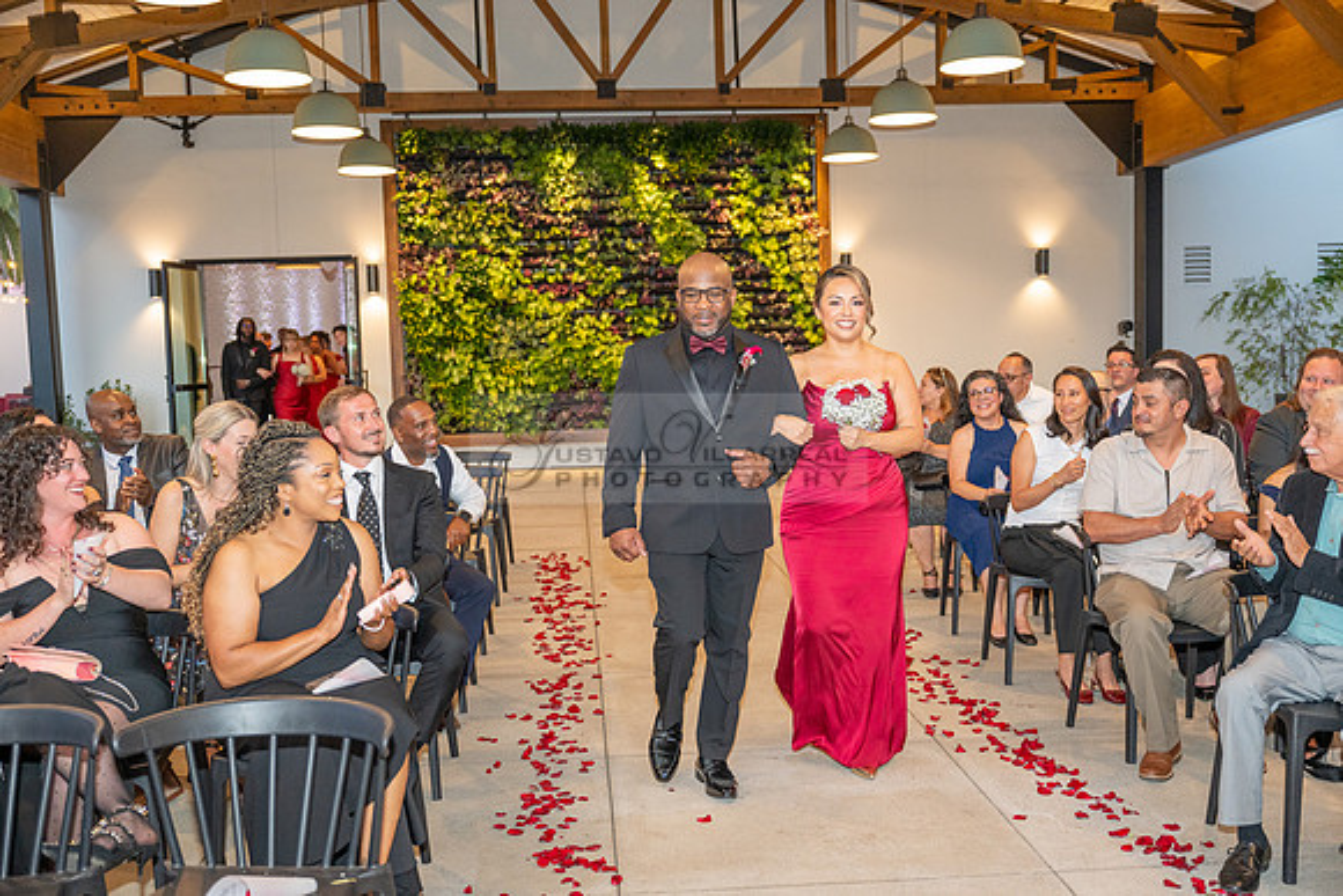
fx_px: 1343
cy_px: 448
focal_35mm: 36
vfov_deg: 36.9
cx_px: 672
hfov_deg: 53.1
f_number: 2.8
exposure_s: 1/200
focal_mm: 36
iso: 1000
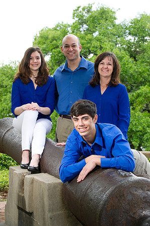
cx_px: 75
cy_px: 113
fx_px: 595
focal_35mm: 95
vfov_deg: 21.5
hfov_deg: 14.4
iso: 320
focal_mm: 95
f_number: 6.3
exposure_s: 1/125
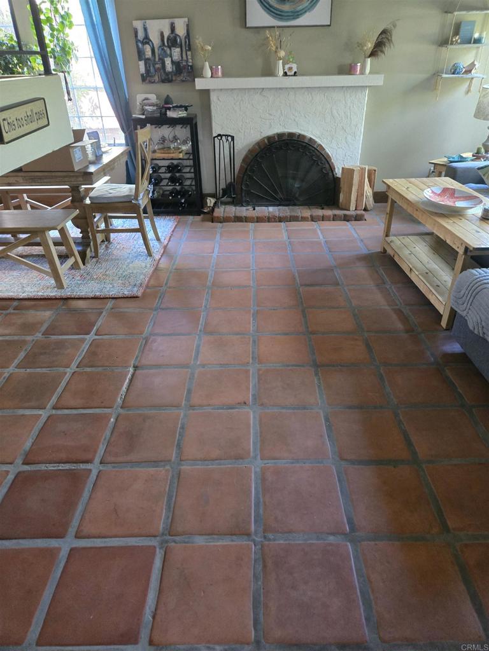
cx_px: 244
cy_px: 326
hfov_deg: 58.9
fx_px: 433
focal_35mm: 23
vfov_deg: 73.9
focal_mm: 5.4
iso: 800
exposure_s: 1/60
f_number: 1.8
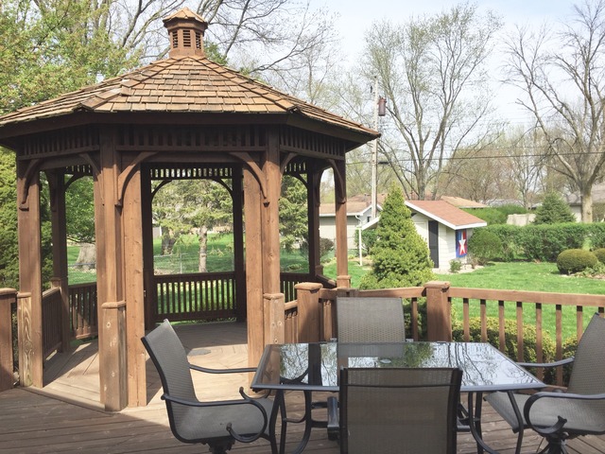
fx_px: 507
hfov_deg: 61.7
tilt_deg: -2.3
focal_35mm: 29
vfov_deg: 48.2
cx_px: 302
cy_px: 227
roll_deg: +1.5
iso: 32
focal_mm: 4.15
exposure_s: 1/1130
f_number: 2.2
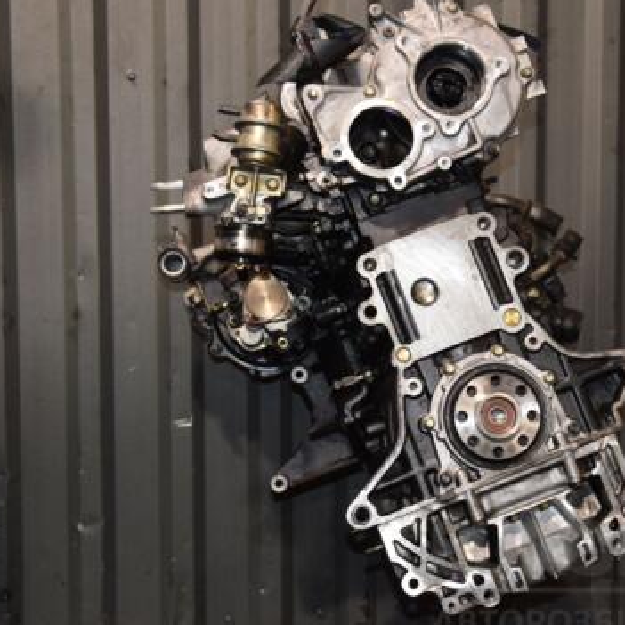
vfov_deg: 28.2
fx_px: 1246
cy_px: 312
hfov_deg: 28.0
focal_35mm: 61
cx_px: 399
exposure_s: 1/60
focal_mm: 28
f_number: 5
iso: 800
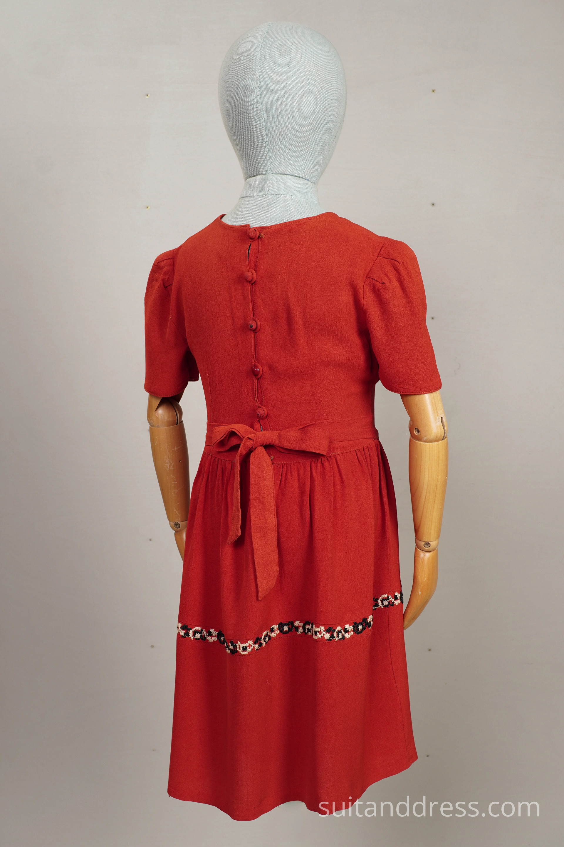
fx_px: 1128
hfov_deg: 28.1
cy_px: 424
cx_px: 282
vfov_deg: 41.1
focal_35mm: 48
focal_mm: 32
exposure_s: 1/10
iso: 200
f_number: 7.1
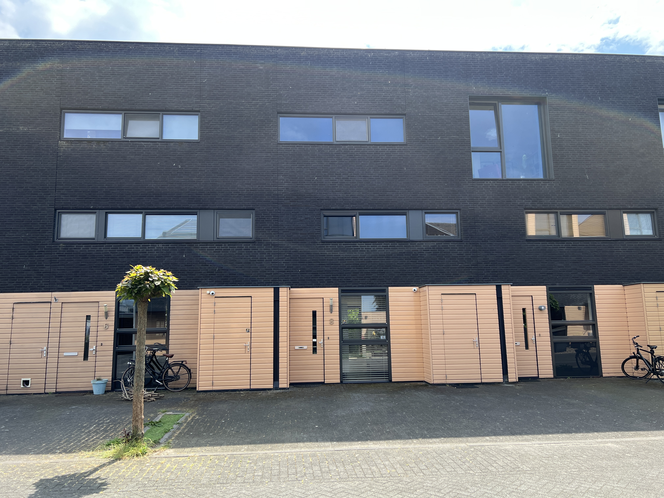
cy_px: 249
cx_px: 332
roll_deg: +0.8
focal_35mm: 26
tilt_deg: +8.4
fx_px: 499
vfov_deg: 53.1
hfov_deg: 67.3
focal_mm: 5.7
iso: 50
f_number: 1.5
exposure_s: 1/1553
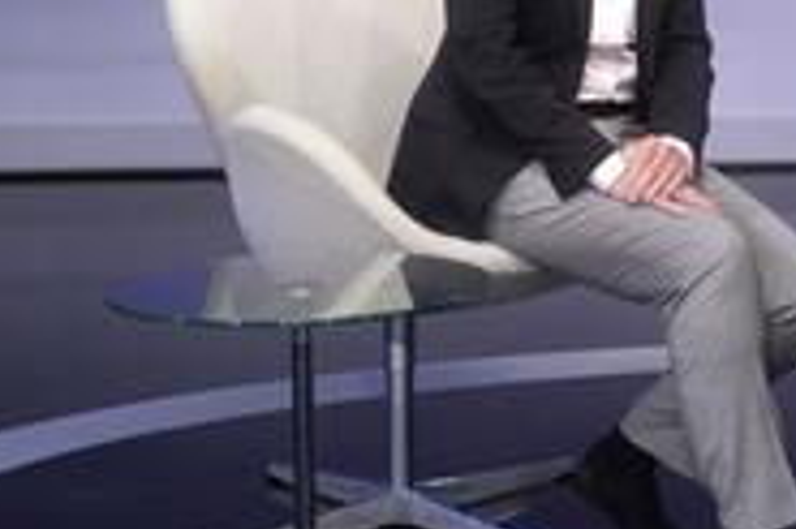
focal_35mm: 110
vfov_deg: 12.2
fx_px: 2430
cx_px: 867
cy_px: -47
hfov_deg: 18.0
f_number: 2.2
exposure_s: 1/250
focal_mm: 30
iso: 640
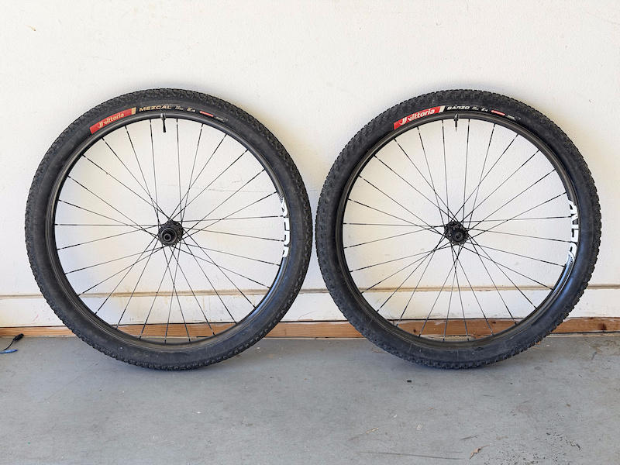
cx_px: 310
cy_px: 232
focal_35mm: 48
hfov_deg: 39.7
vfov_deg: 30.3
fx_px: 860
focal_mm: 6.76
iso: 64
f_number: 1.78
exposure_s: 1/278
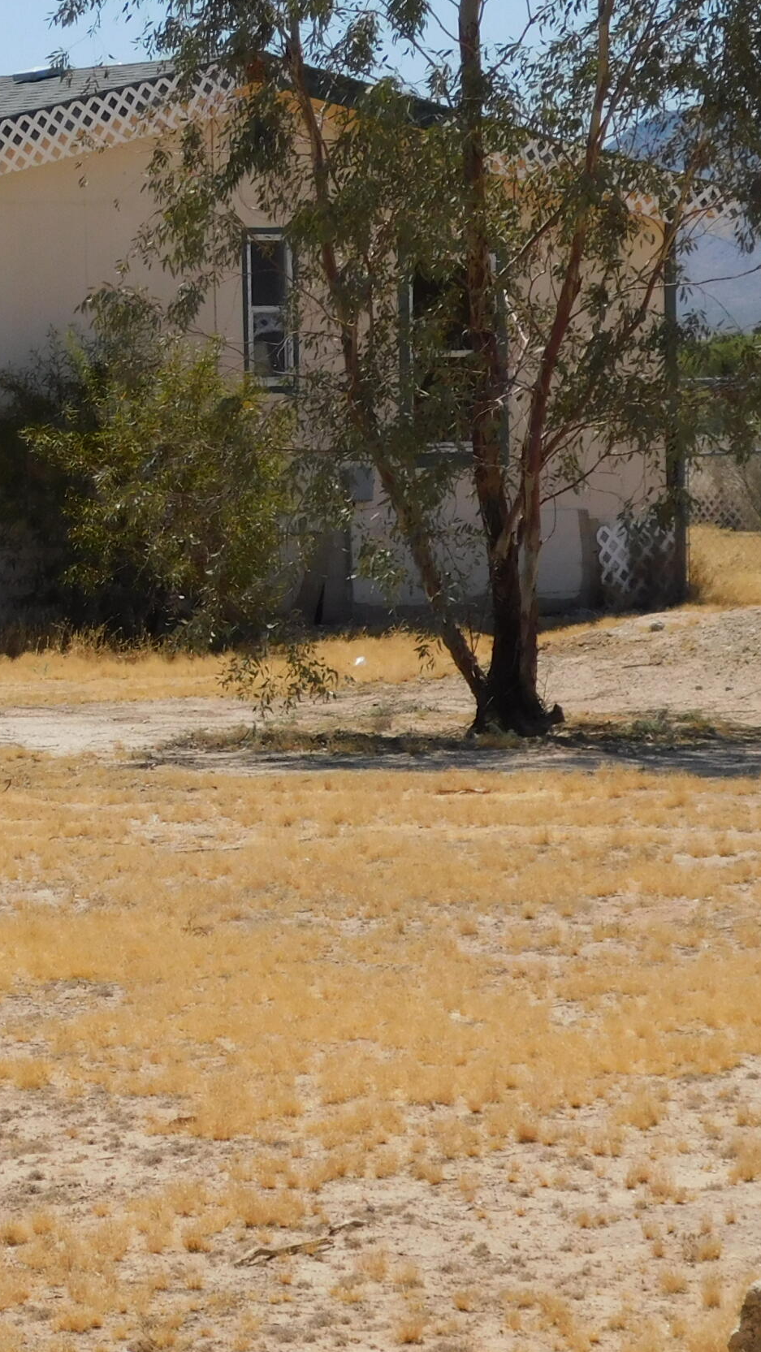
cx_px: -426
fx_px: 5630
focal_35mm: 157
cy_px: 715
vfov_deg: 13.7
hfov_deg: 7.6
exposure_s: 1/1000
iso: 125
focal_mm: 14.2
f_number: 4.4
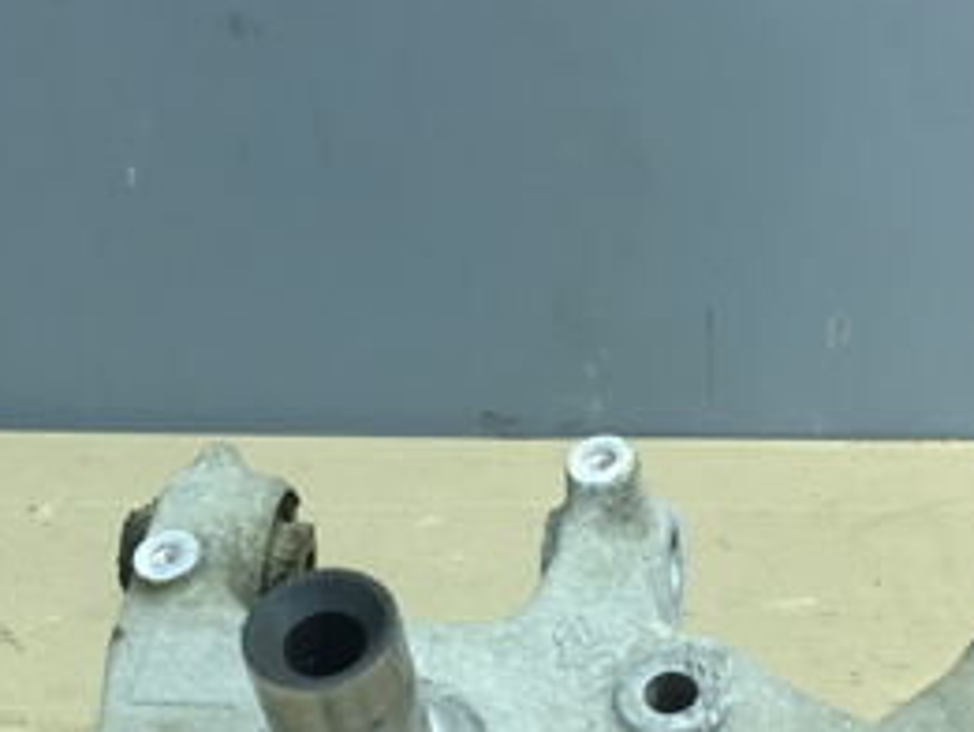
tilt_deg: -27.7
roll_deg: -2.6
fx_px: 1999
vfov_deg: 20.2
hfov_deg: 27.4
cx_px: 433
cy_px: 706
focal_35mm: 71
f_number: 2.2
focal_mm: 4.15
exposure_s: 1/33
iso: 80
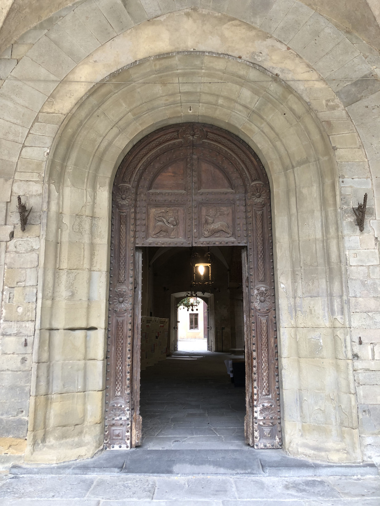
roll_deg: +0.4
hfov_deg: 49.7
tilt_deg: +10.7
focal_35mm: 28
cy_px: 253
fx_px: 410
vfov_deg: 63.4
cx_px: 190
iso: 20
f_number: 1.8
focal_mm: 4
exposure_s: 1/50
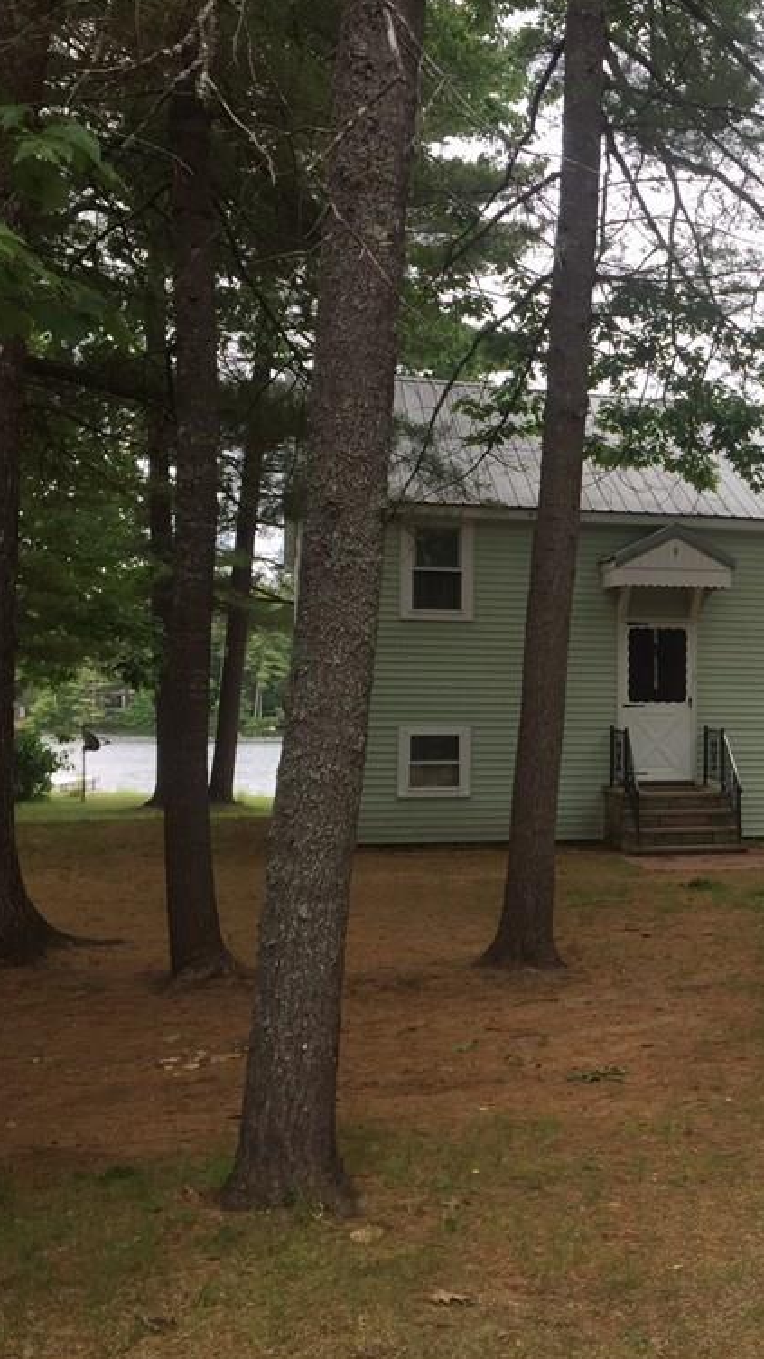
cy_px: 681
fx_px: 1549
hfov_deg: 26.0
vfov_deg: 47.4
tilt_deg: +0.1
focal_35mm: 43
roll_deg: -0.8
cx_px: 798
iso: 32
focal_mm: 4.15
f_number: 2.2
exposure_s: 1/373
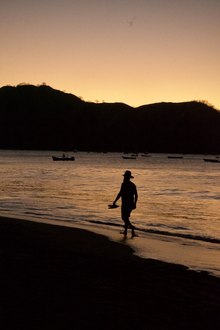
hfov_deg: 18.2
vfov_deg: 27.0
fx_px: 688
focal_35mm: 75
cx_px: 110
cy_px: 165
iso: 10000
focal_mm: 50
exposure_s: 1/50
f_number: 13
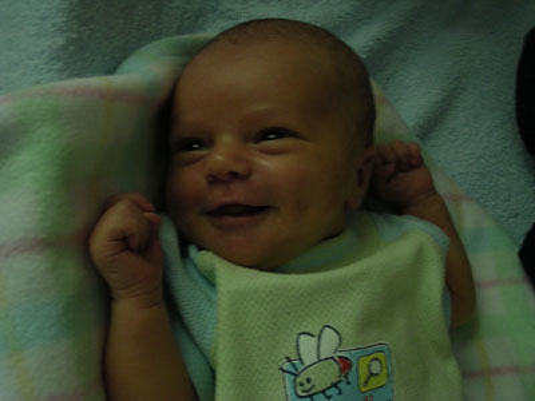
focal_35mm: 43
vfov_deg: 33.6
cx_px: 268
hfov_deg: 43.9
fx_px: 665
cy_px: 200
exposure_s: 1/3
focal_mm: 6.6
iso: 166
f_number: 3
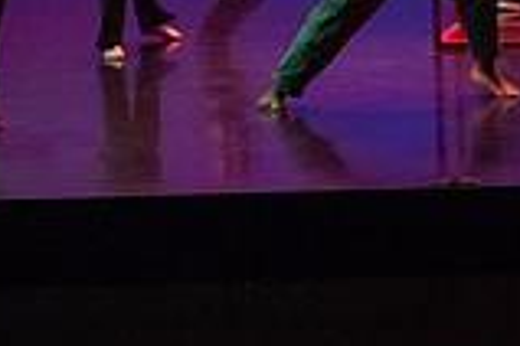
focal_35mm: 208
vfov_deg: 6.5
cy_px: -188
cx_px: 486
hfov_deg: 9.8
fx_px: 3004
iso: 4000
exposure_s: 1/320
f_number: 2.8
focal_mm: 54
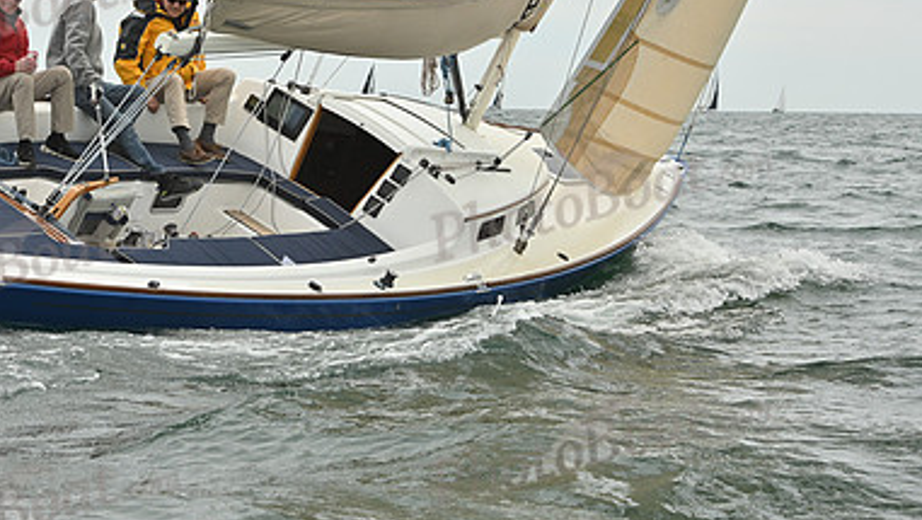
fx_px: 3352
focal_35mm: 137
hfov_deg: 15.6
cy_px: 108
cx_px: 307
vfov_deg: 8.9
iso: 320
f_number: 10
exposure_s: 1/1000
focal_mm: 86
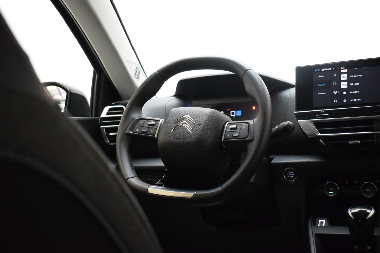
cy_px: 126
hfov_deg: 42.3
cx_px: 190
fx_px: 491
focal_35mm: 46
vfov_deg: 28.9
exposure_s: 1/60
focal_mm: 31
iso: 2800
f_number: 4.2
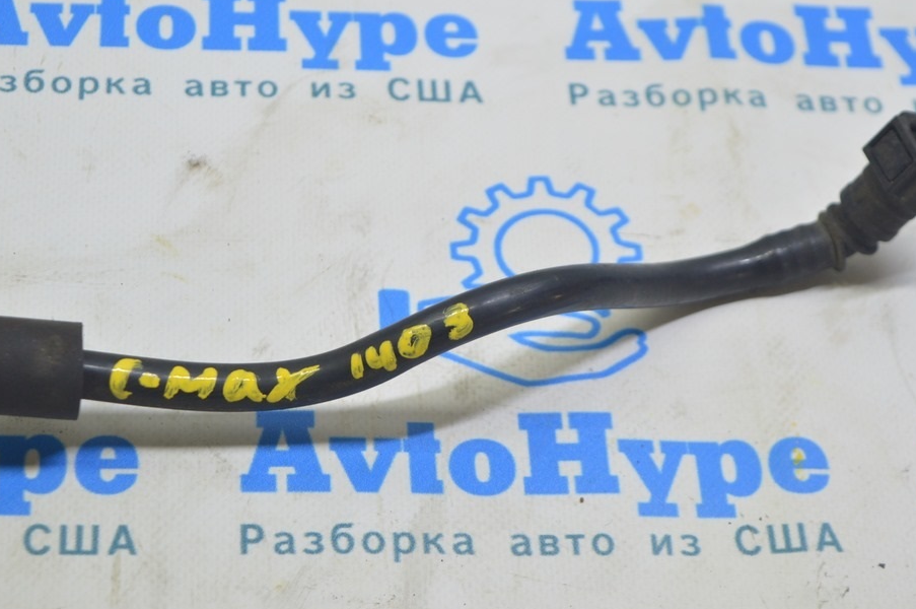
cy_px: 288
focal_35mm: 94
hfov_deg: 21.8
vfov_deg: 14.6
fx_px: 2378
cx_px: 459
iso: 400
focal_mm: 55
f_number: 5.6
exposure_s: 1/20
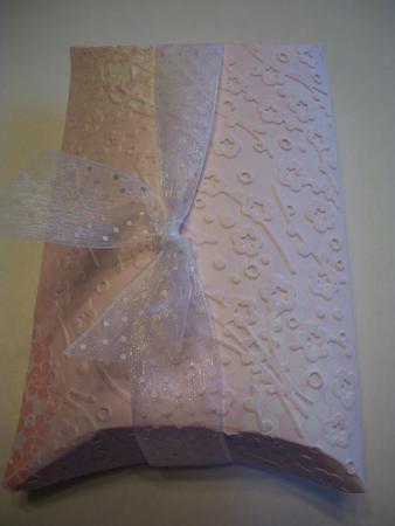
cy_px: 263
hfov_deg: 40.7
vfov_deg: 52.6
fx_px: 532
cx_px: 198
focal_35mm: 35
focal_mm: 6.3
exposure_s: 1/100
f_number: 3.1
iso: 80
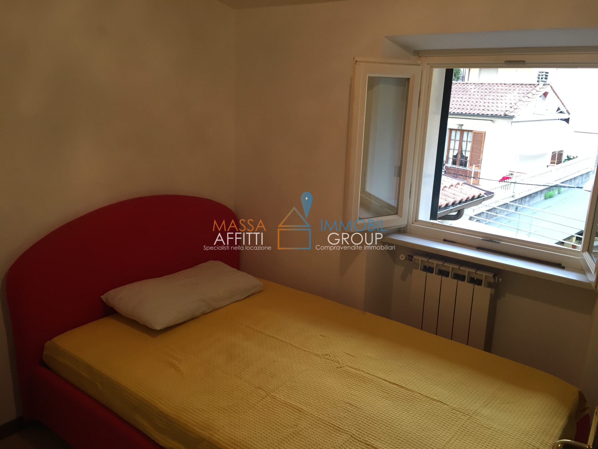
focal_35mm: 29
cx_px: 299
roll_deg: -1.7
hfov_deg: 61.7
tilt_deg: -13.7
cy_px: 224
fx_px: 501
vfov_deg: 48.2
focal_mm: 4.15
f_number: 2.2
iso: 100
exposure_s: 1/33
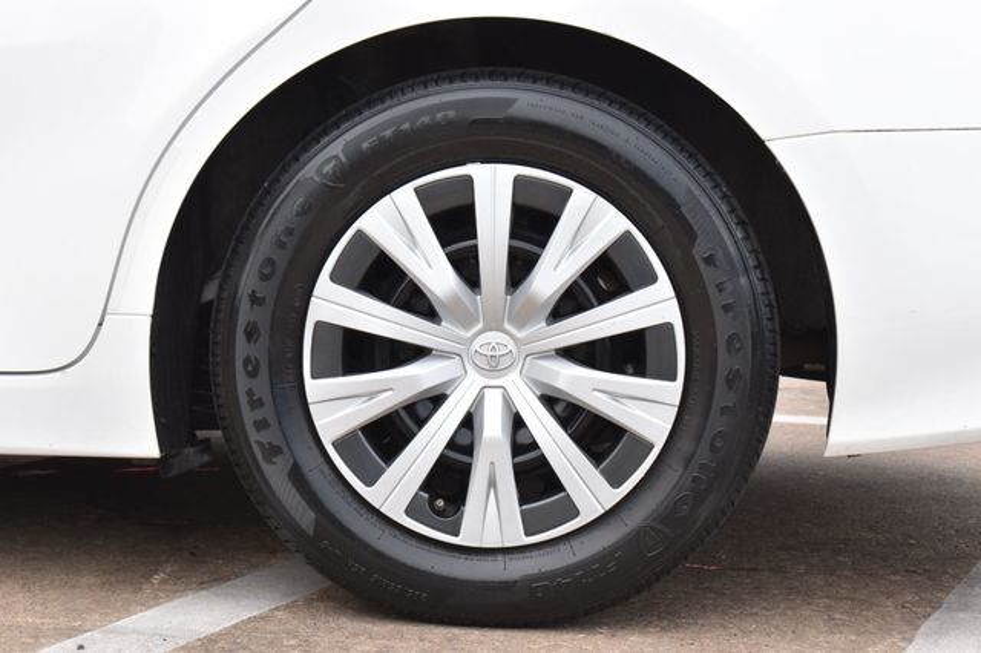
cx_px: 490
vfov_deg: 16.5
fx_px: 2247
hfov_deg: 24.6
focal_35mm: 82
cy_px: 326
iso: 320
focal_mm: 55
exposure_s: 1/250
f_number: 8
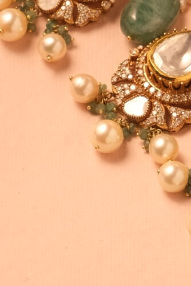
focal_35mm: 404
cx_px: 424
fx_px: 3215
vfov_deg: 5.1
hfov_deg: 3.4
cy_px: 164
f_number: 7.1
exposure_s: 1/40
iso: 160
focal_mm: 52.4
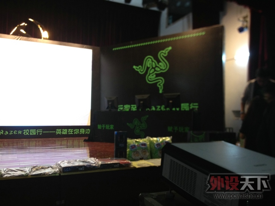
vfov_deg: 40.7
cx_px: 138
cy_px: 103
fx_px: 278
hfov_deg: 52.6
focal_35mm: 35
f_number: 2.4
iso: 125
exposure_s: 1/20
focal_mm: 4.28
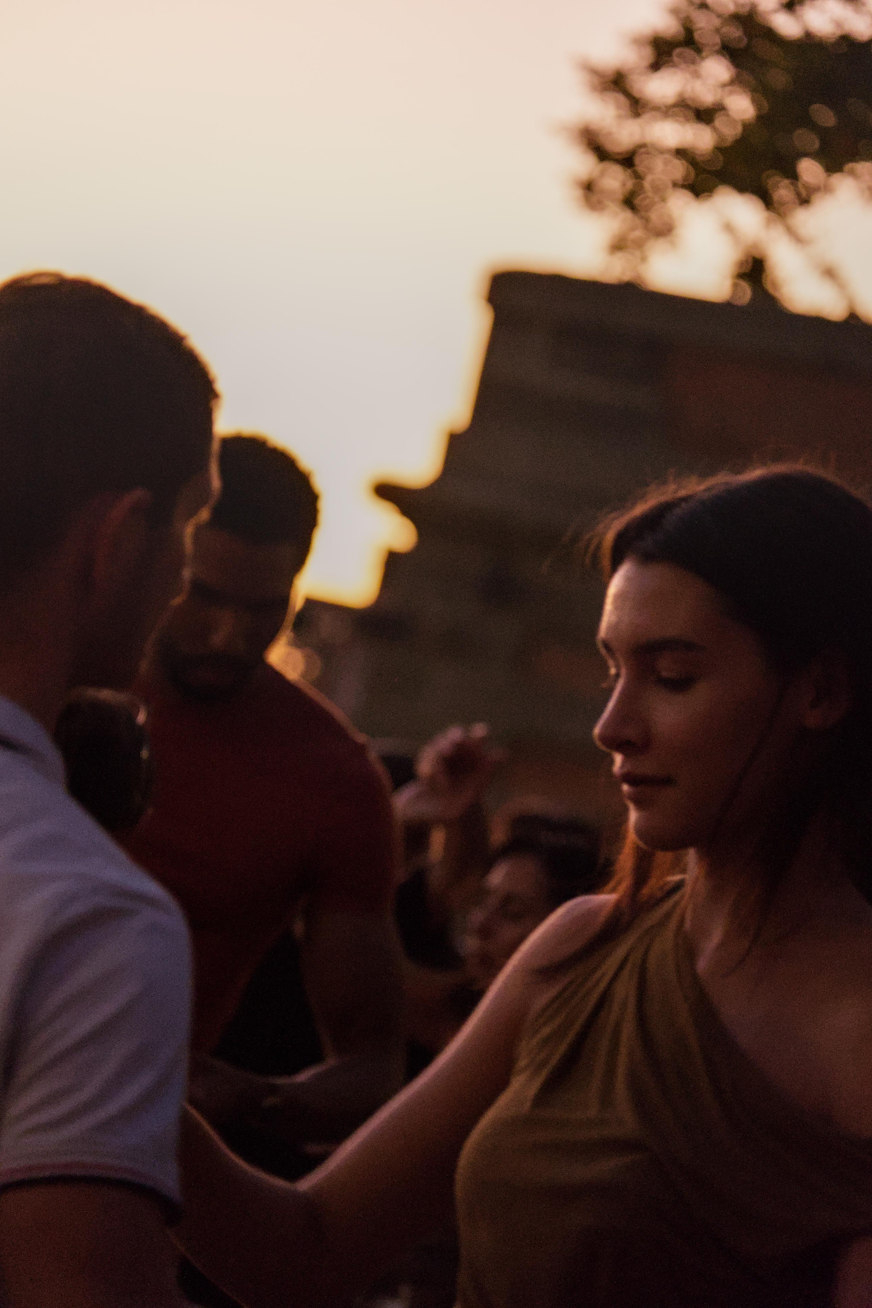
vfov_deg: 12.5
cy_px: 654
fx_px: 5995
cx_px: 436
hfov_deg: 8.3
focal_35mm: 165
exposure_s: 1/125
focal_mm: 110.3
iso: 12800
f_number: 4.2
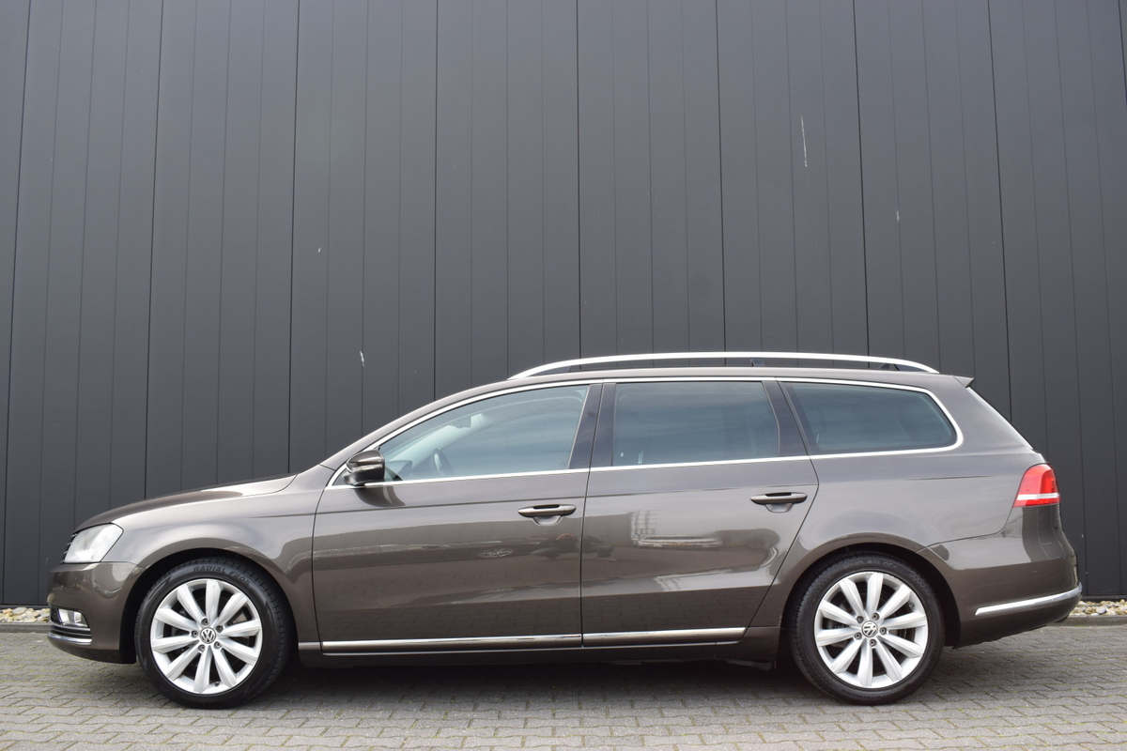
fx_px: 1033
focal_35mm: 33
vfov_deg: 40.0
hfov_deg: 57.2
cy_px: 376
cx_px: 564
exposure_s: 1/200
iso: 400
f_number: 7.1
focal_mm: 22
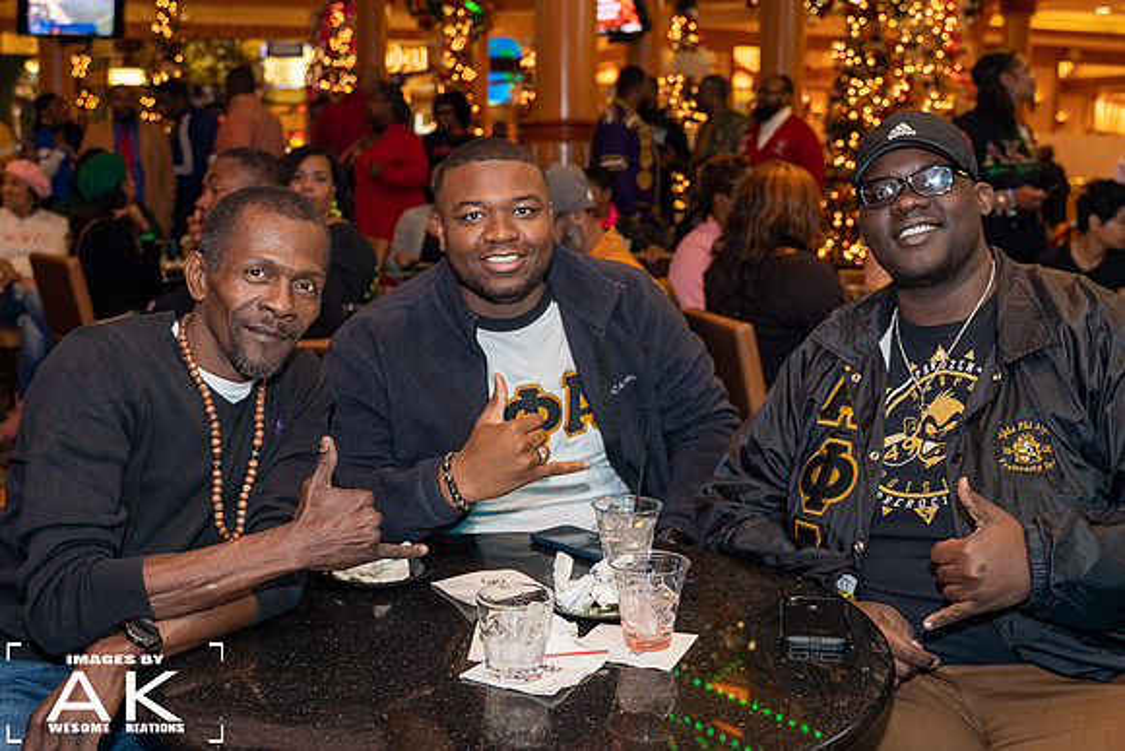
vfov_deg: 31.2
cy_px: 376
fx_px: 1344
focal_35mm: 43
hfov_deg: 45.4
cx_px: 562
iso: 1600
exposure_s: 1/100
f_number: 3.5
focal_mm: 29
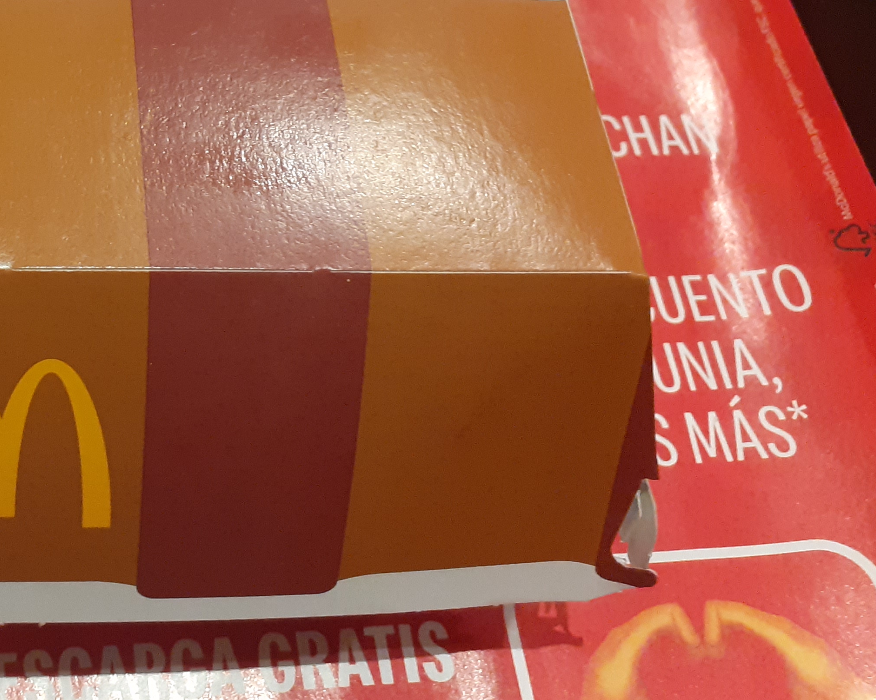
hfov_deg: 32.1
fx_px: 1400
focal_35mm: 54
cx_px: 6
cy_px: 61
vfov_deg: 27.1
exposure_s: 1/50
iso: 200
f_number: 1.9
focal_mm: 3.6
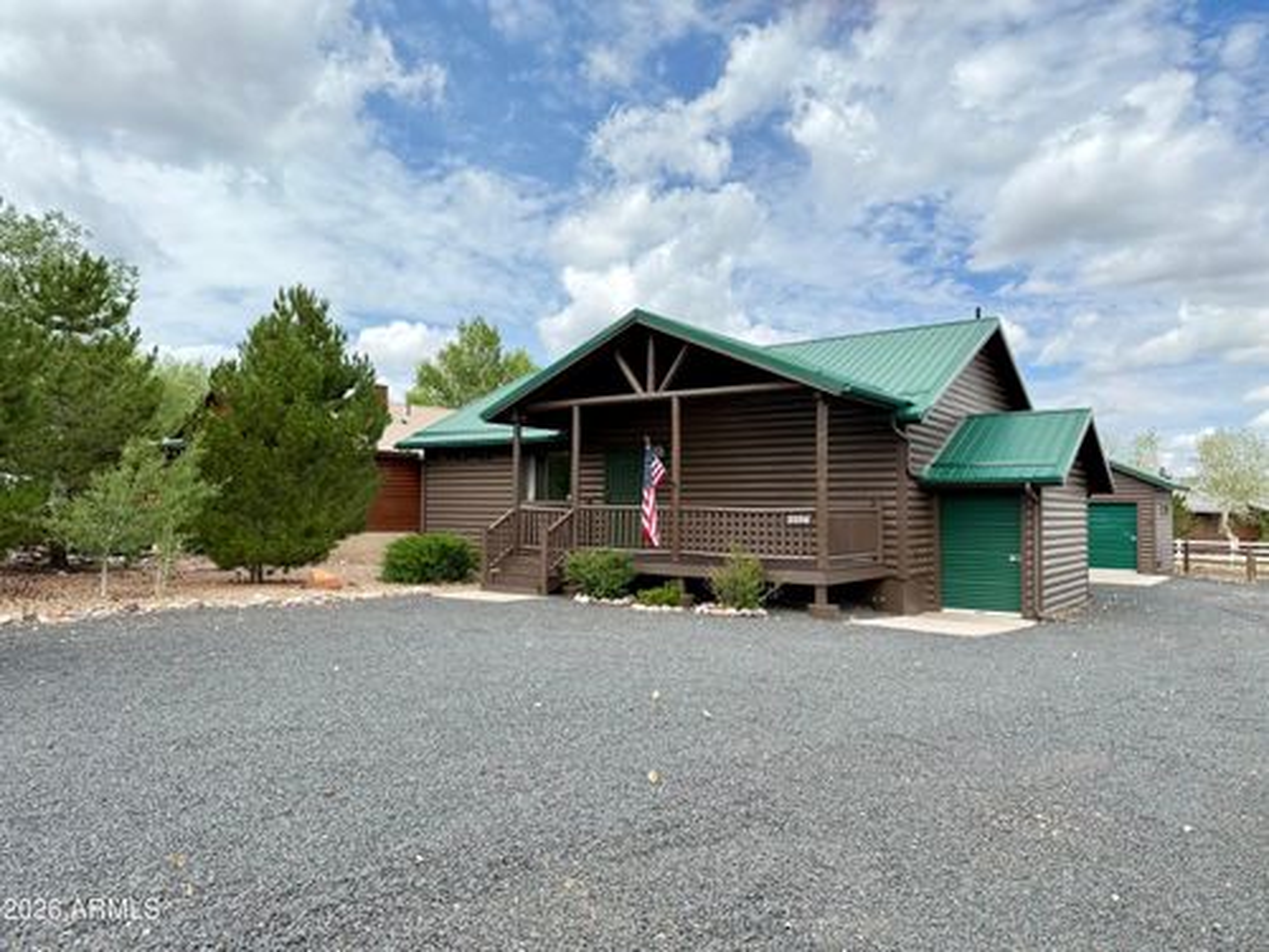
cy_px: 476
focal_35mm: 24
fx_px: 880
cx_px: 634
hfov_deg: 71.6
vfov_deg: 56.8
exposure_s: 1/2169
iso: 80
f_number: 1.78
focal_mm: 6.76
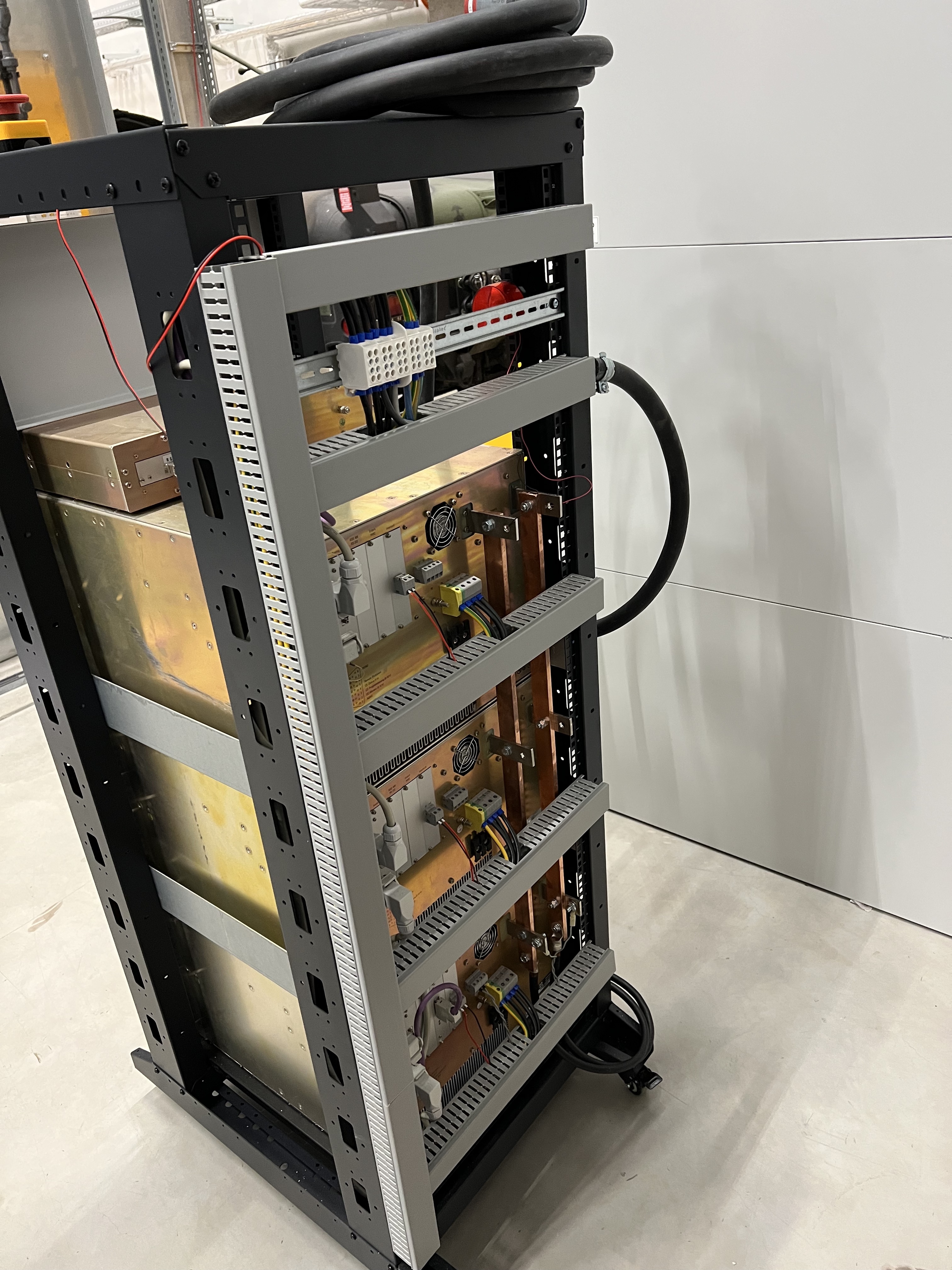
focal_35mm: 26
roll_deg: +6.4
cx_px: 476
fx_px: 953
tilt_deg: -26.4
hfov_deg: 53.1
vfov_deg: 67.3
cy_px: 635
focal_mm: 5.7
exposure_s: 1/60
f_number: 1.5
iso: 320
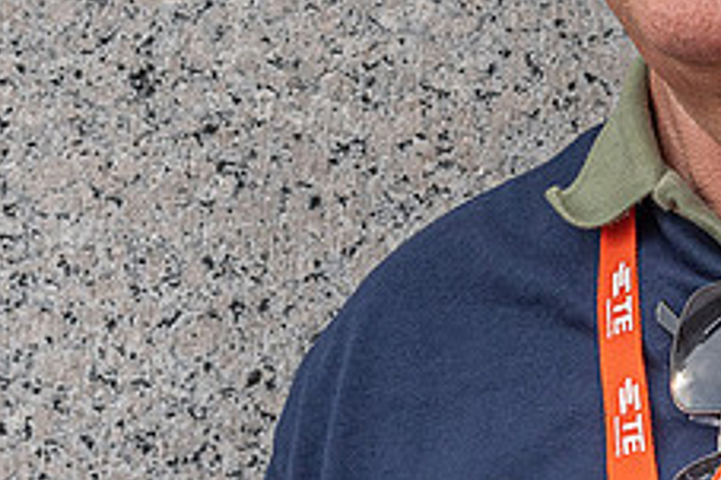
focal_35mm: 370
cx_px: 840
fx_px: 7405
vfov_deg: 3.7
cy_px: -57
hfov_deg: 5.6
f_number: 6.3
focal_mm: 85
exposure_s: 1/640
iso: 500
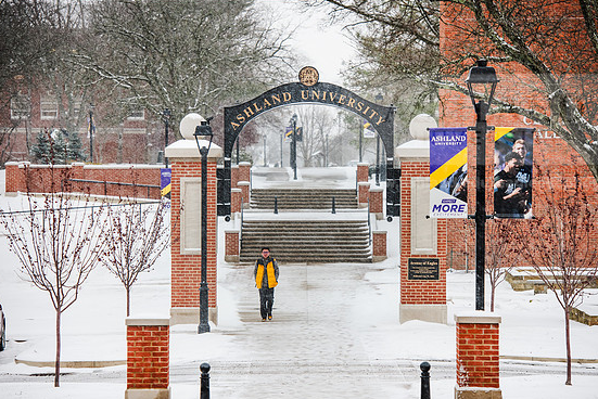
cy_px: 205
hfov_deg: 14.4
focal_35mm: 142
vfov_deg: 9.7
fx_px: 2360
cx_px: 309
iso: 320
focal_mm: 135
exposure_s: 1/160
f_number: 5
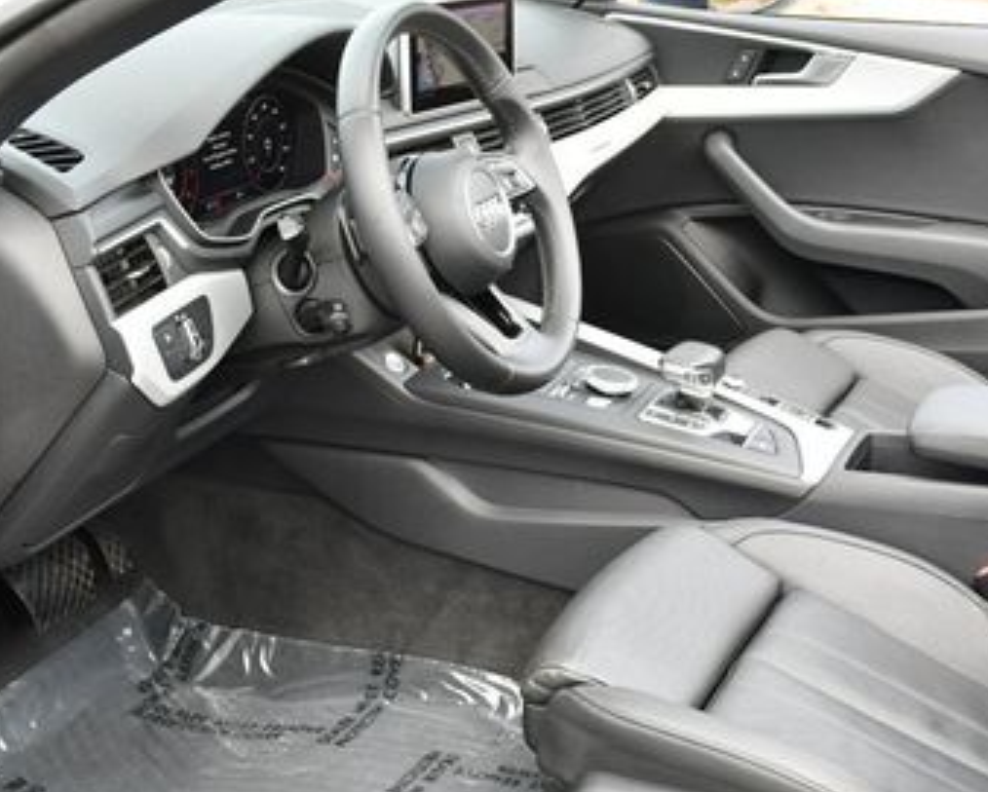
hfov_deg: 29.0
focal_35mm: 64
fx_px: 1873
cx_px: 775
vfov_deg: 23.8
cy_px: 514
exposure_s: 1/250
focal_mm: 18
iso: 400
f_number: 4.5
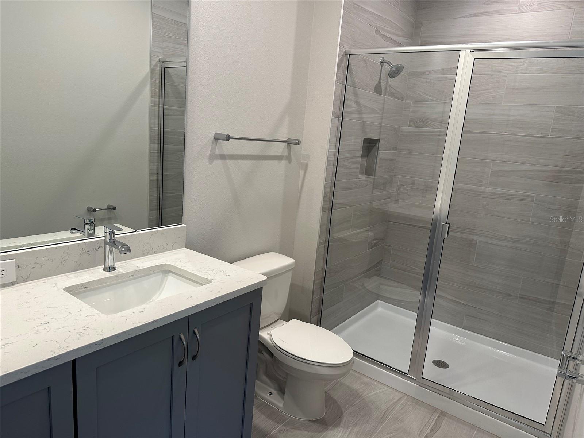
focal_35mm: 24
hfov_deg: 71.6
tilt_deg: -11.7
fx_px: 405
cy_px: 219
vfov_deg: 56.8
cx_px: 292
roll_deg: -4.9
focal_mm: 6.86
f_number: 1.78
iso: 125
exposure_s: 1/120
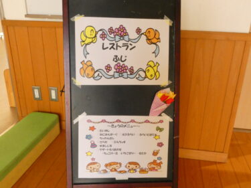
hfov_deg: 56.8
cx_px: 126
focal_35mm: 32
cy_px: 94
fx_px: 232
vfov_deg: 44.1
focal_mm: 5.8
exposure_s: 1/20
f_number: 8
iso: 1600
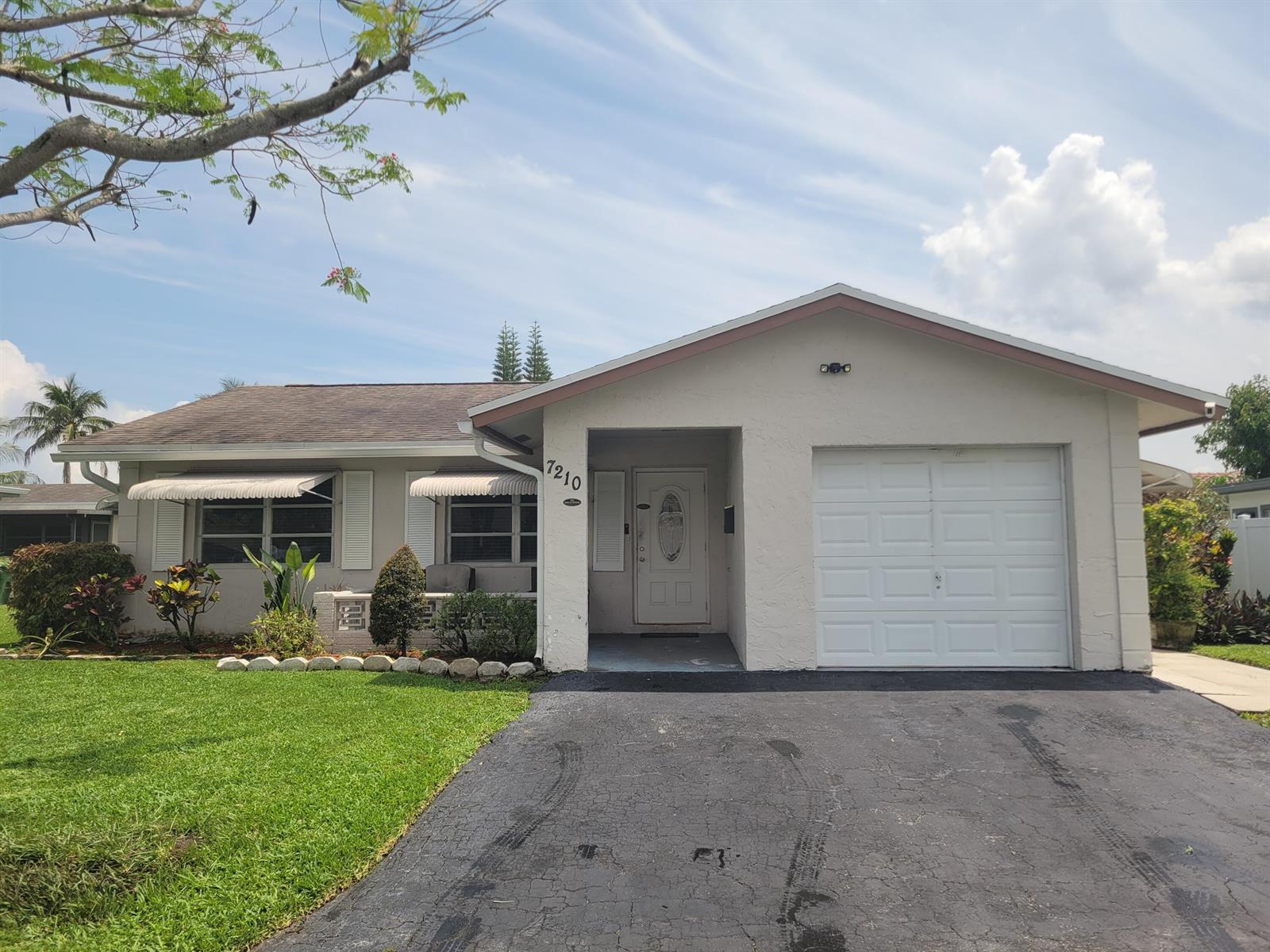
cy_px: 476
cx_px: 635
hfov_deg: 67.3
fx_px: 954
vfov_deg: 53.1
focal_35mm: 26
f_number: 1.8
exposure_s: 1/2635
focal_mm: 5.4
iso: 40
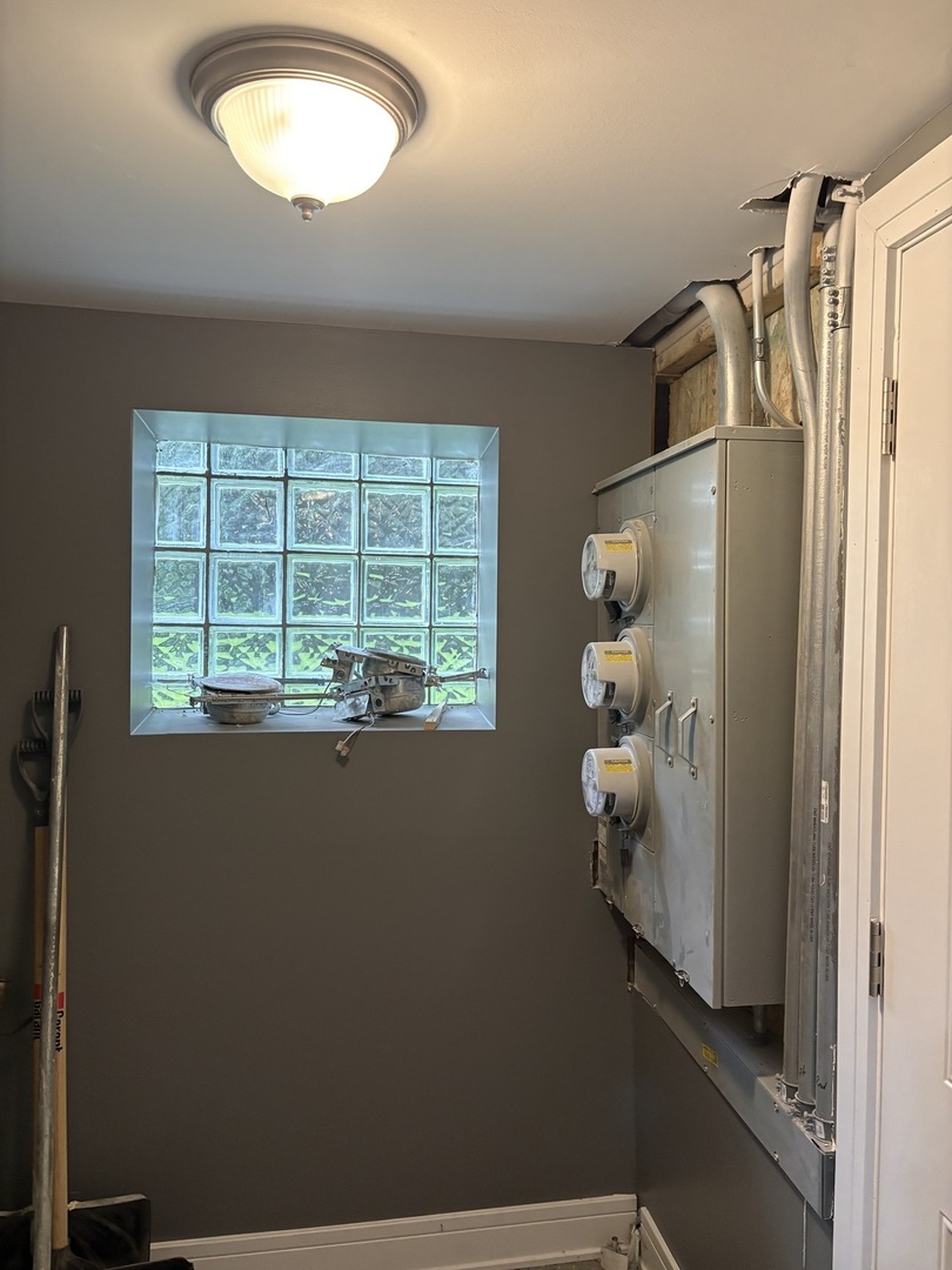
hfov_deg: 53.1
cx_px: 476
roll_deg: -1.4
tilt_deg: -0.5
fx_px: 953
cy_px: 635
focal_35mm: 26
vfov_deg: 67.3
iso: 250
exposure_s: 1/60
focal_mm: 5.96
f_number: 1.6
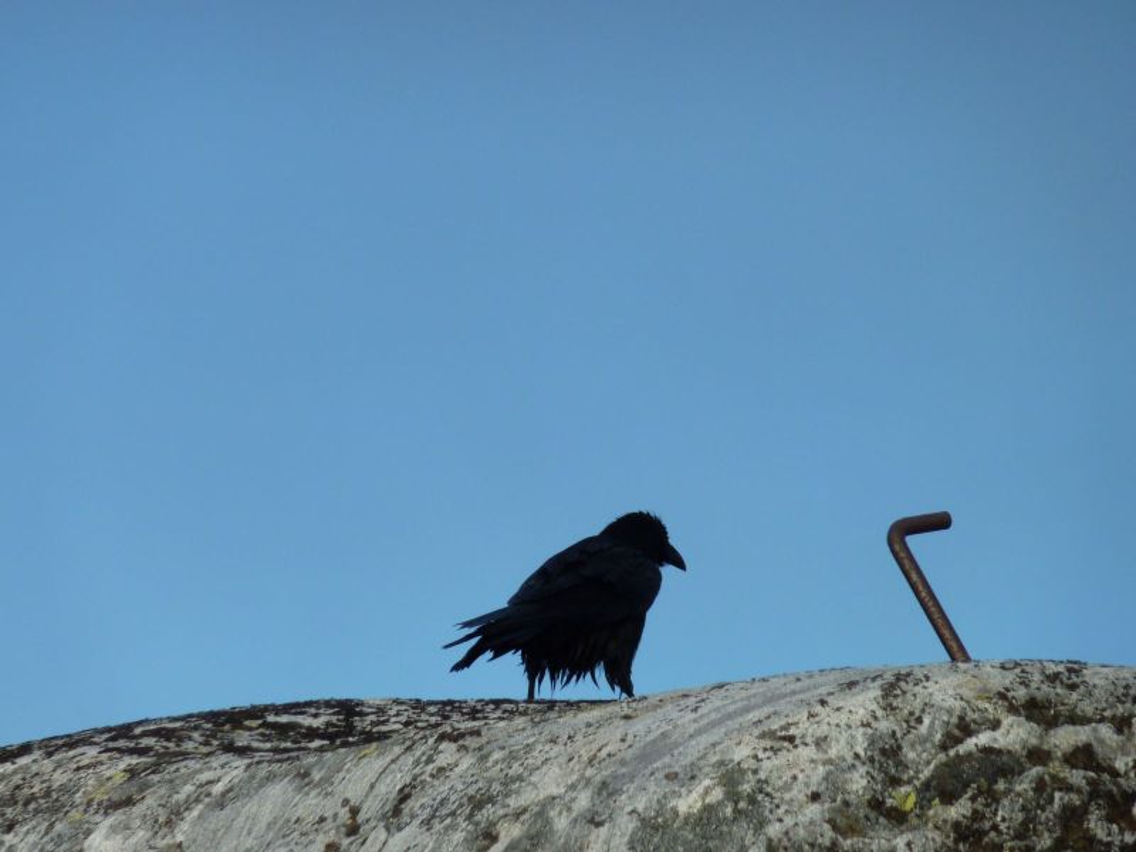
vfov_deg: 5.0
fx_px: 9845
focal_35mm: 300
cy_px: 426
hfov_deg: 6.6
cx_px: 568
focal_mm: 49.2
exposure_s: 1/500
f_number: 4.9
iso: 80
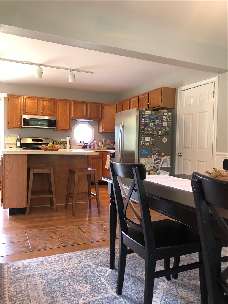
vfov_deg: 63.4
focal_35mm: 28
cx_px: 114
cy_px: 152
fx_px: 246
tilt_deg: -0.5
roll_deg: -0.3
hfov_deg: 49.7
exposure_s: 1/17
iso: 40
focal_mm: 3.99
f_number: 1.8
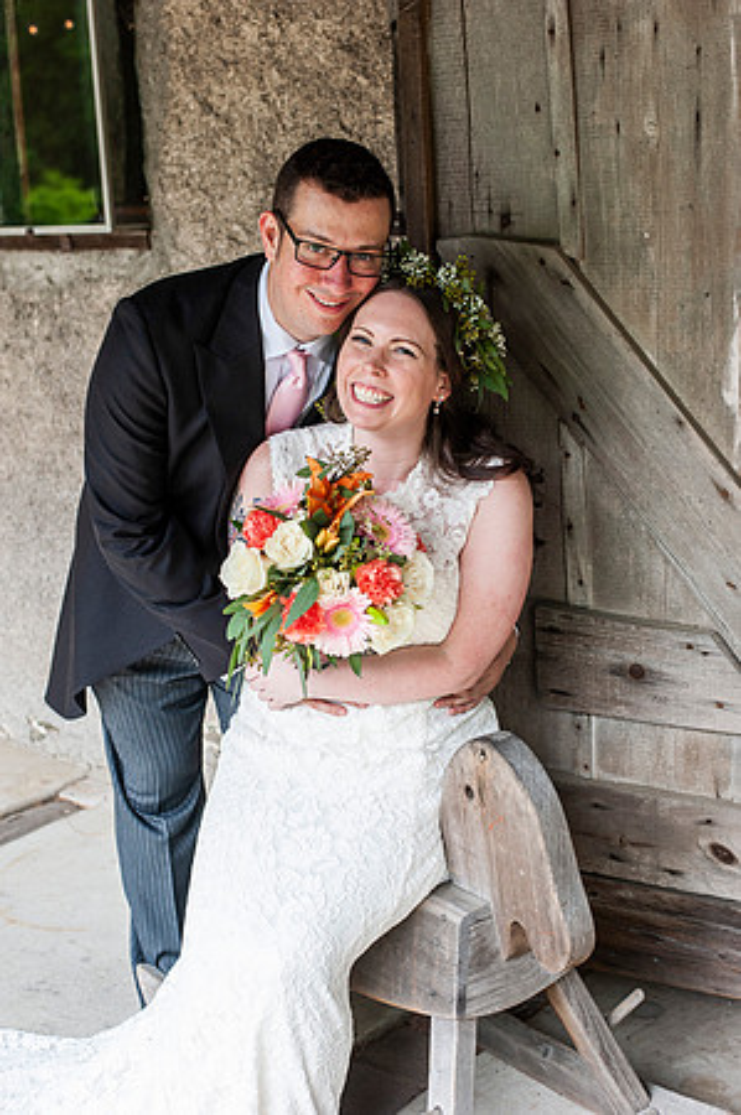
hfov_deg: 26.9
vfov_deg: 39.6
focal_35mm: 50
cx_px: 370
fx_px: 1547
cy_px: 558
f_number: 4.5
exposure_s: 1/640
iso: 640
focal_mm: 50
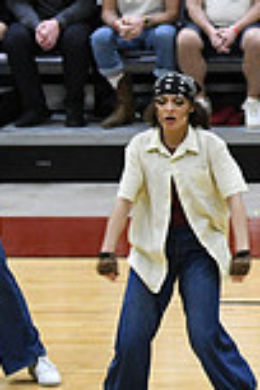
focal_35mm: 466
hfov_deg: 2.9
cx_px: 714
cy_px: 287
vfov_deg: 4.4
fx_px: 5048
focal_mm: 82
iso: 3200
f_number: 4
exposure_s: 1/250
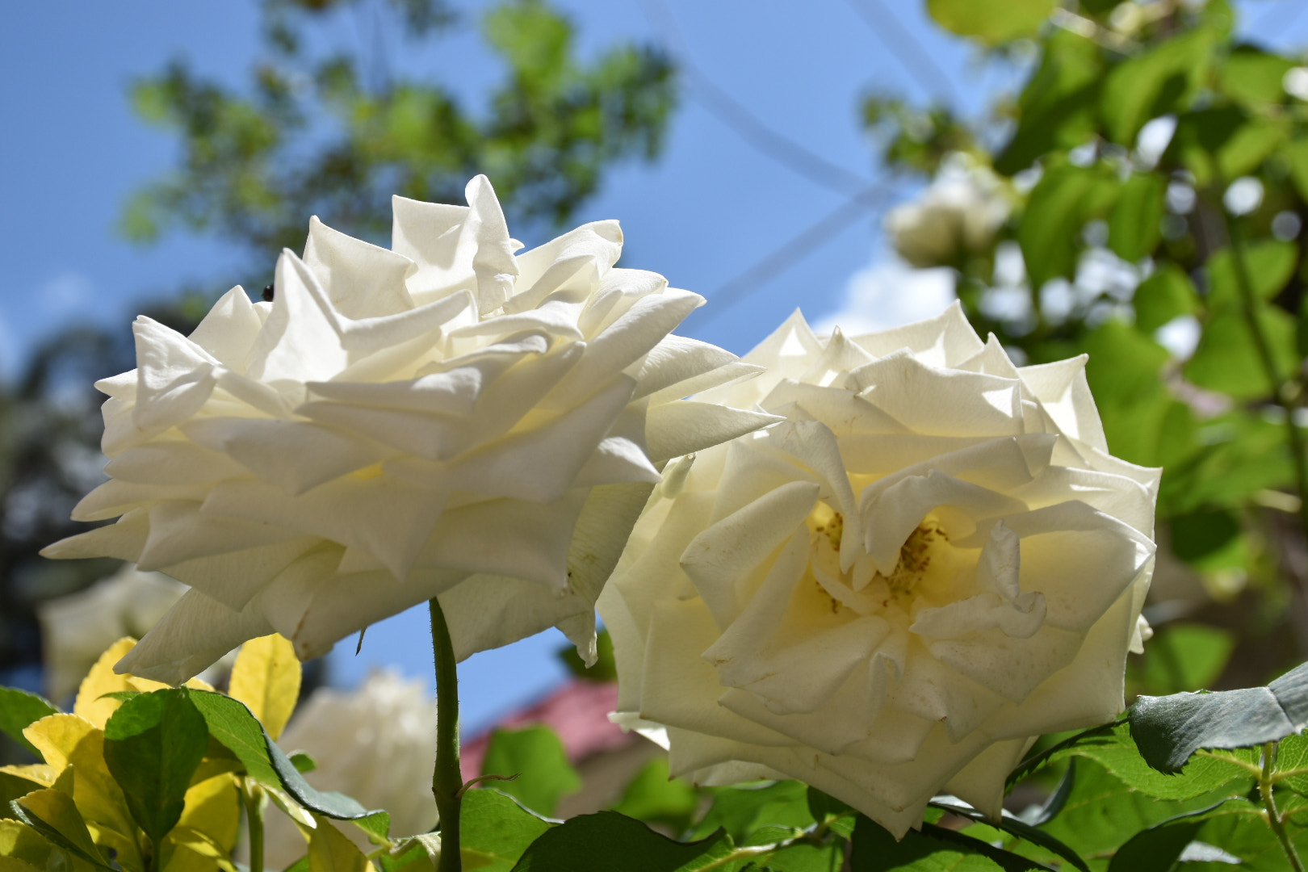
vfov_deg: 22.6
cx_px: 654
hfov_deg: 33.4
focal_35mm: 60
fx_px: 2180
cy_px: 436
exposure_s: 1/800
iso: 200
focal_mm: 40
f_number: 8
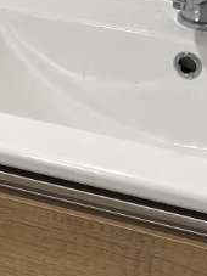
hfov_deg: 7.9
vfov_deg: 11.0
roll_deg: +2.2
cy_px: -146
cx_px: -300
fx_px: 1373
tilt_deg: -15.0
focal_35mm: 172
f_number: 1.6
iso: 80
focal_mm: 5.1
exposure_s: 1/100
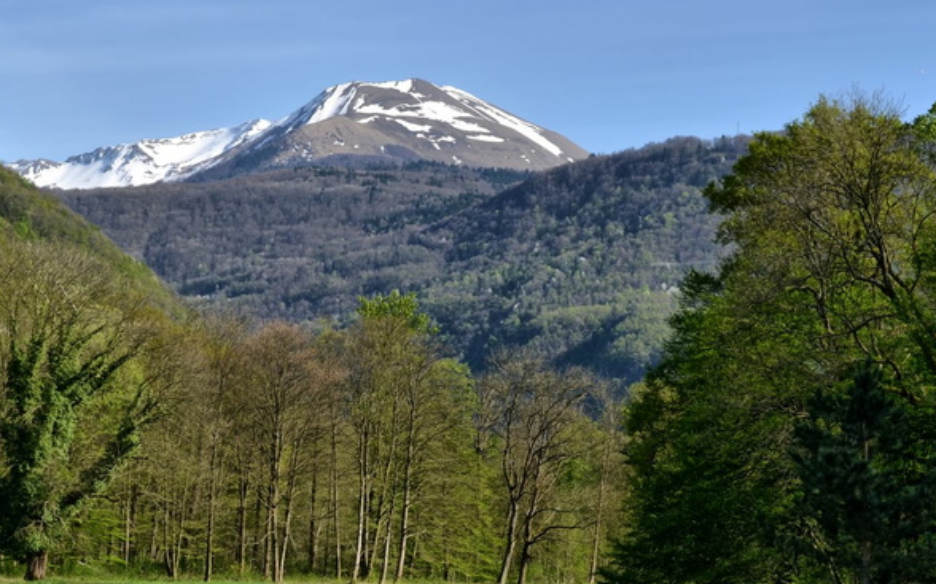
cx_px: 419
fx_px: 2116
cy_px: 313
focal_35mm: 83
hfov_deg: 24.9
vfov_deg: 15.7
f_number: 8
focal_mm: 40
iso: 100
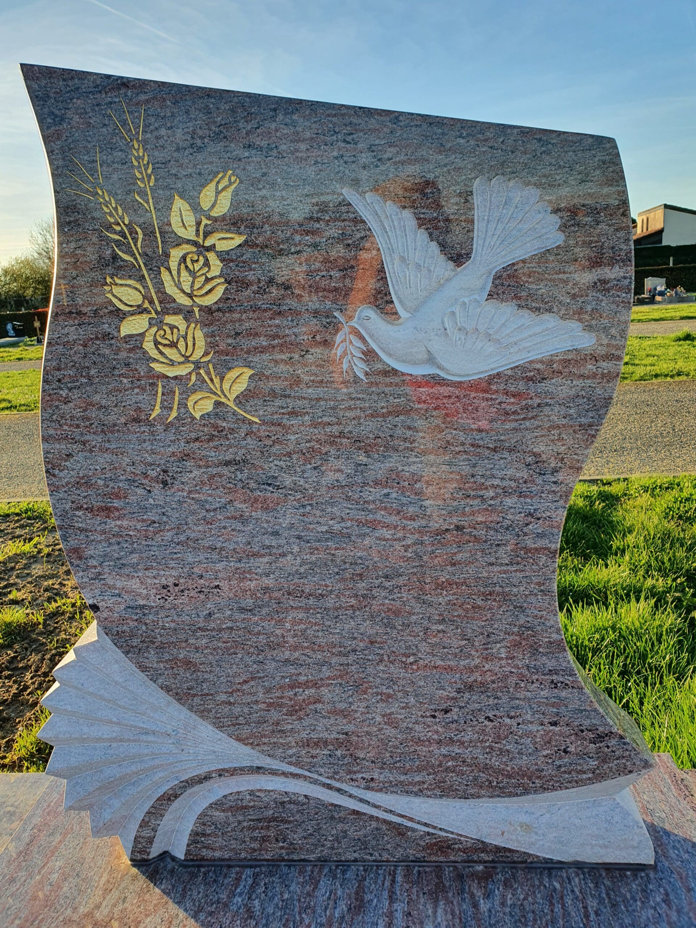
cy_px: 464
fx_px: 697
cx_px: 348
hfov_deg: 53.1
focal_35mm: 26
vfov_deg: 67.3
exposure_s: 1/387
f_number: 2.4
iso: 50
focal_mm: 4.32
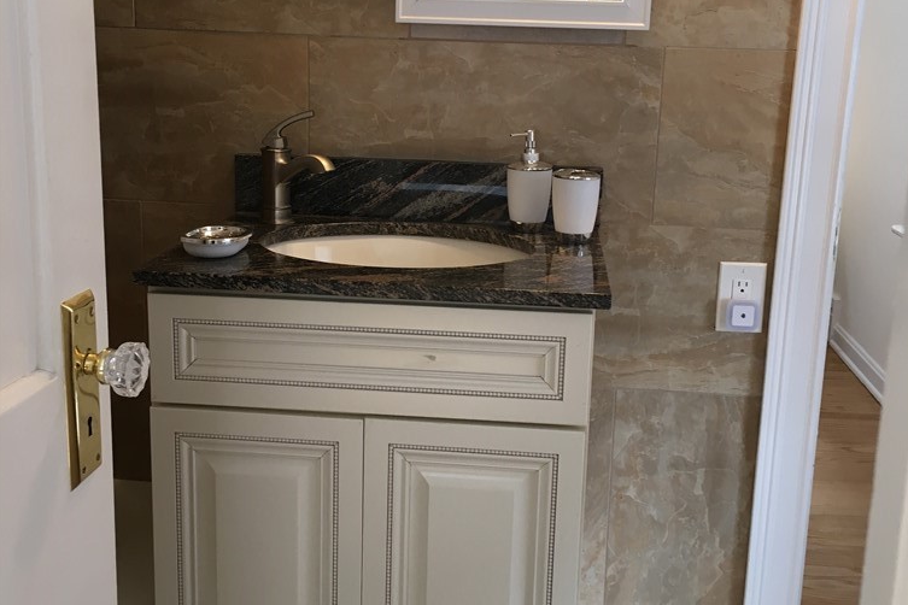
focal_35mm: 41
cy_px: 258
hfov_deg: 47.4
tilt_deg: -12.1
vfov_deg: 32.6
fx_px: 1034
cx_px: 456
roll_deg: -1.2
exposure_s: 1/30
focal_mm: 4.15
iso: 50
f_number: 2.2
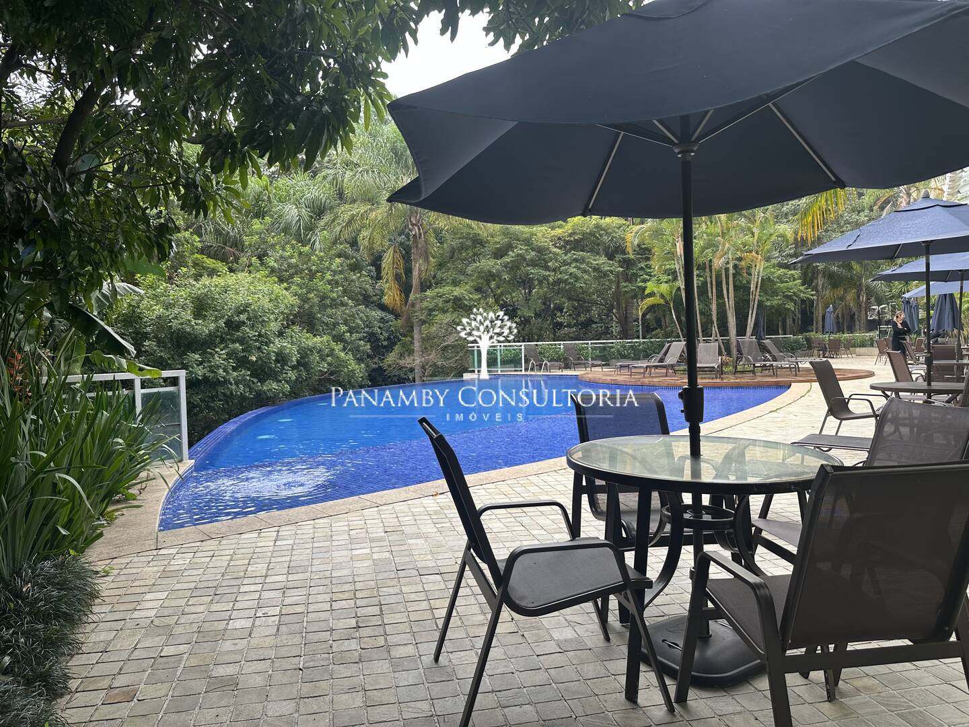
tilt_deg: -1.4
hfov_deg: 71.6
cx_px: 484
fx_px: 672
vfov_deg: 56.8
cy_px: 364
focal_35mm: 24
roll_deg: +1.0
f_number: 1.78
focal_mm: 6.86
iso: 50
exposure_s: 1/124
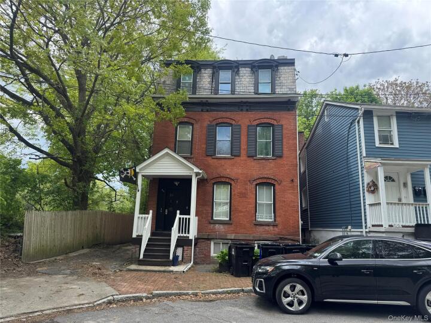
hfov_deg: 71.6
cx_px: 216
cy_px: 162
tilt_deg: +10.6
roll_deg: -2.2
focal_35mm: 24
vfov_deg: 56.8
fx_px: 299
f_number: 1.78
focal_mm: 6.76
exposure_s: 1/1456
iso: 80
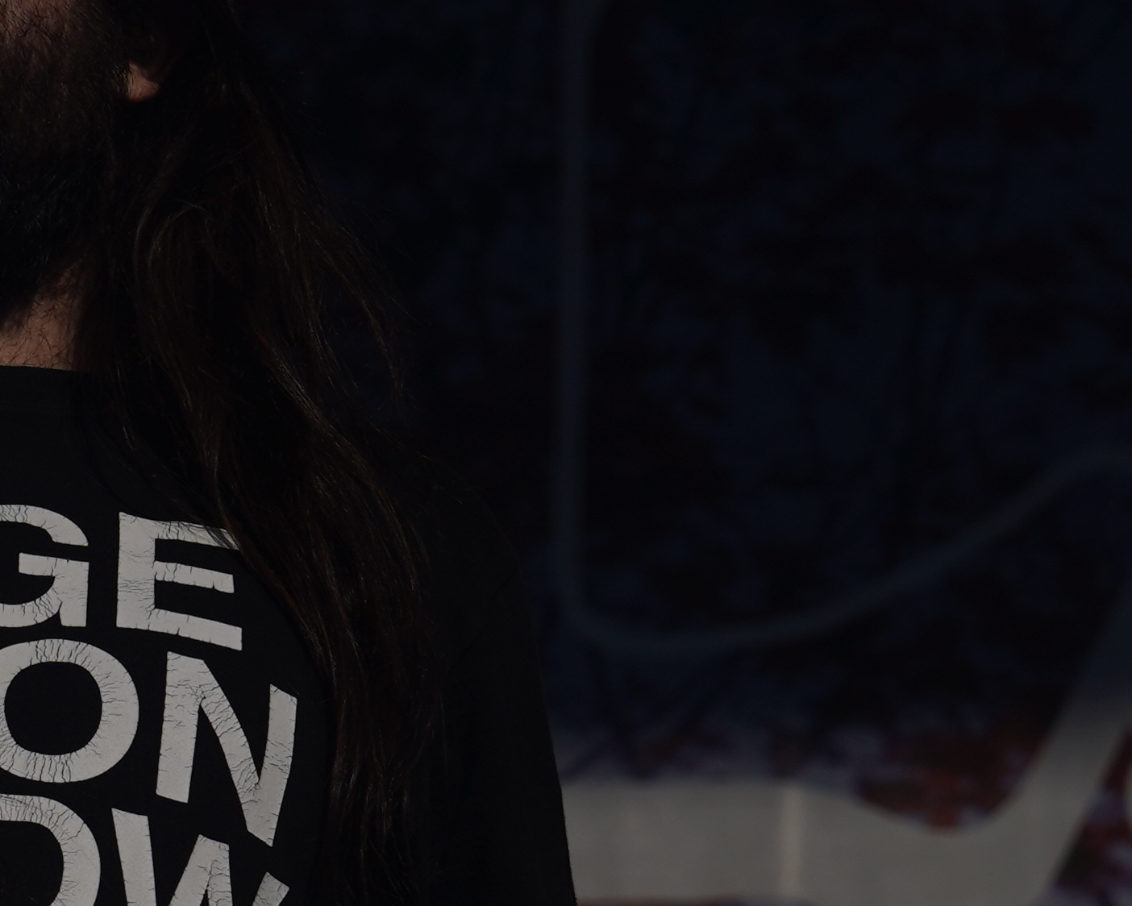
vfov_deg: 3.7
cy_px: 887
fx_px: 14109
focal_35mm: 421
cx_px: 102
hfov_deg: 4.6
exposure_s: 1/2000
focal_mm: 105
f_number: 8
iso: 100
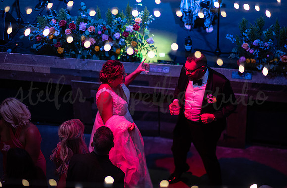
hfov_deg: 22.3
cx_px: 133
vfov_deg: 14.7
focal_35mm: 92
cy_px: 85
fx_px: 726
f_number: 1.6
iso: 2000
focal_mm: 85
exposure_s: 1/200
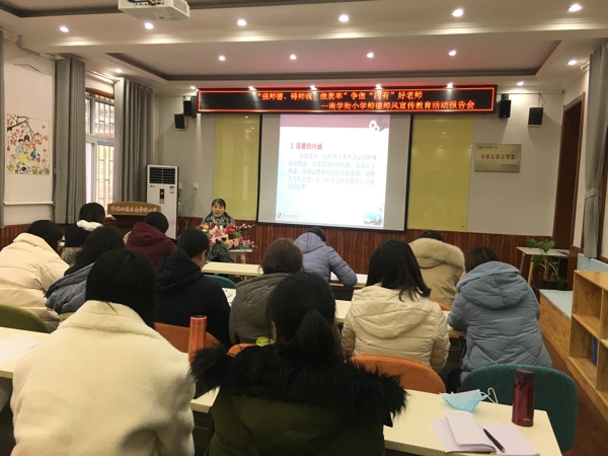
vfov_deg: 48.2
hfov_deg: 61.7
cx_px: 304
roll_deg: -2.4
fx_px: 509
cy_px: 228
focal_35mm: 29
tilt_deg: -3.2
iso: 80
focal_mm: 4.15
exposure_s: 1/33
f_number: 2.2
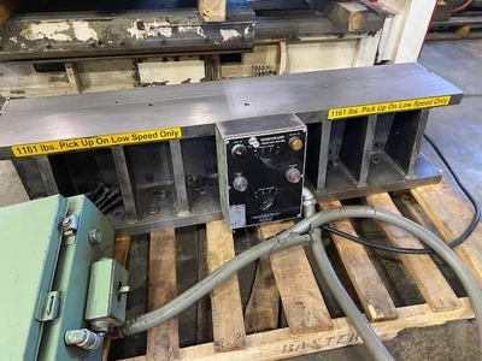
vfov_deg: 53.1
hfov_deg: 67.3
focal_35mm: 26
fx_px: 362
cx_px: 241
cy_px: 180
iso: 400
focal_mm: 4.25
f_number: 1.8
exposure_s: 1/40
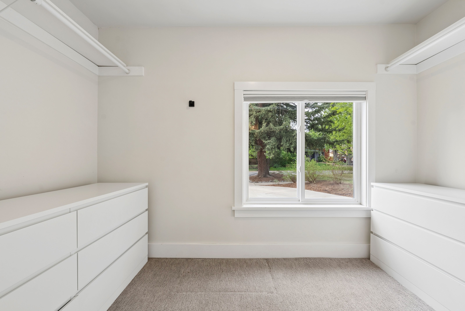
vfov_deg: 81.3
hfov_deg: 104.2
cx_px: 232
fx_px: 181
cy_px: 156
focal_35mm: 14
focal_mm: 14
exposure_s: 1/60
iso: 500
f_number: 9
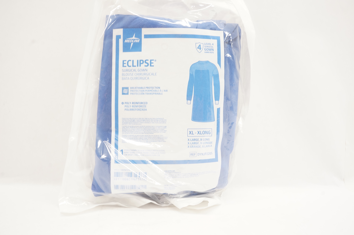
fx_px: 265
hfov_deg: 67.4
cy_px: 118
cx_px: 177
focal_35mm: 27
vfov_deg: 47.8
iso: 800
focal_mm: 18
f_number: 14
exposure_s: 1/15
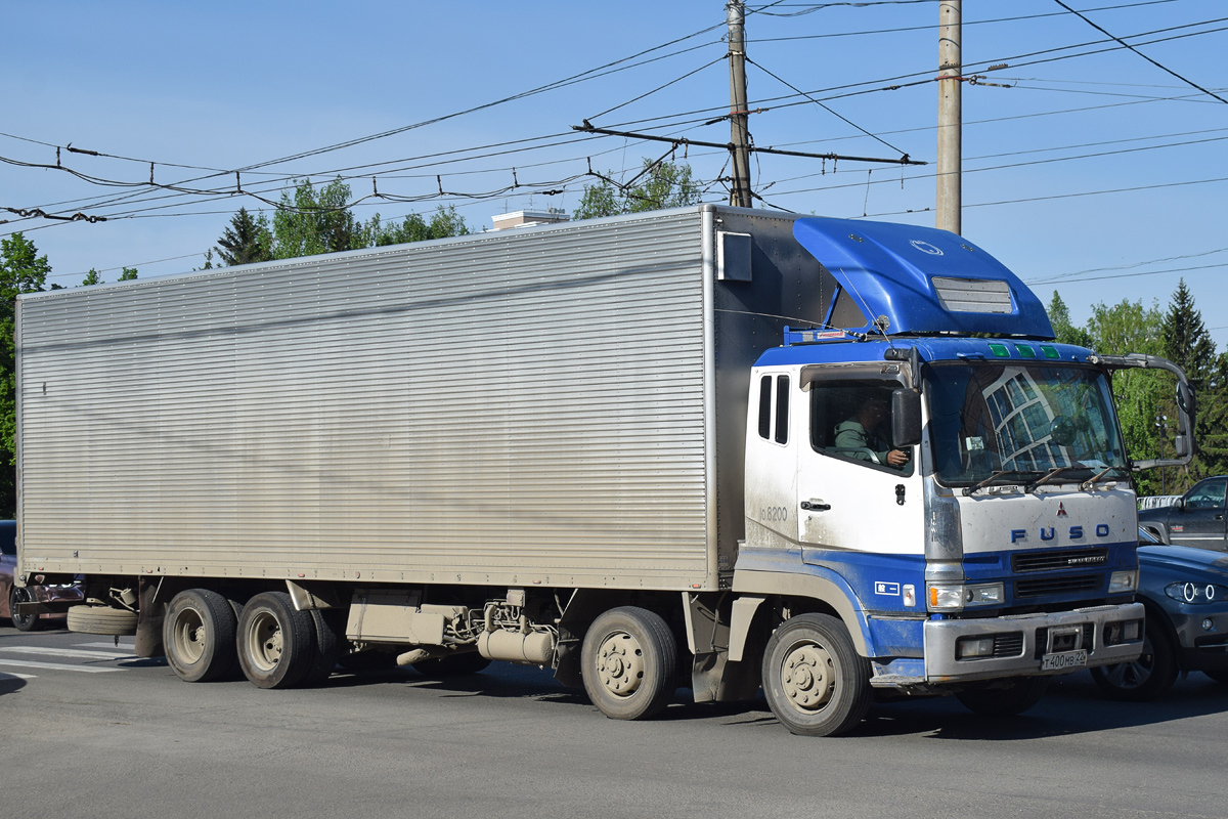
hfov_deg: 33.4
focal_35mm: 60
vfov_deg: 22.6
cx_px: 614
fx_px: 2047
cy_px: 410
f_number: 7.1
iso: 200
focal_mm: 40
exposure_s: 1/1000
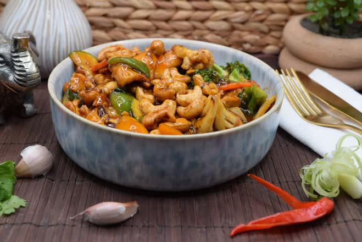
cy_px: 121
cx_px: 181
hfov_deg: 37.8
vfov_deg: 25.8
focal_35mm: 52
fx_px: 528
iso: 400
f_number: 5.6
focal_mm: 35
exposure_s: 1/125
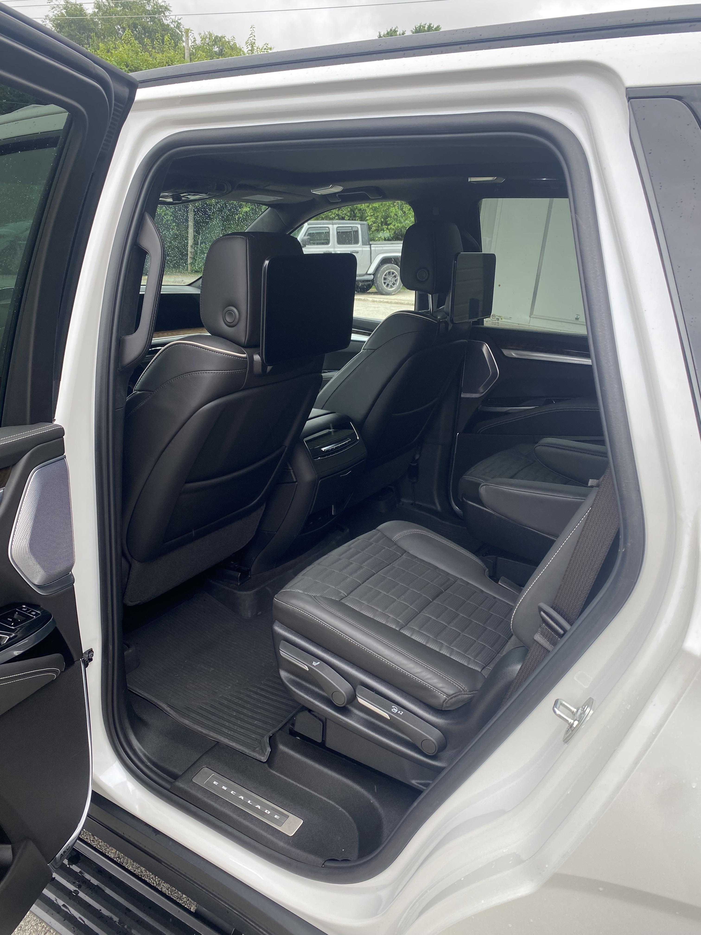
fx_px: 702
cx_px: 350
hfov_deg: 53.1
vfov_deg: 67.3
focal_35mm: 26
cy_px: 468
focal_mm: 4.25
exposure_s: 1/327
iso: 32
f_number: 1.8
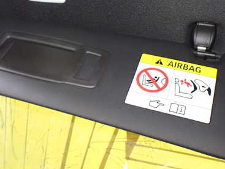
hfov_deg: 38.9
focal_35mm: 49
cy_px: 66
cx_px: 105
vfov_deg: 29.6
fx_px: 319
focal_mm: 5.4
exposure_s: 1/20
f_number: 2.3
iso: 1600
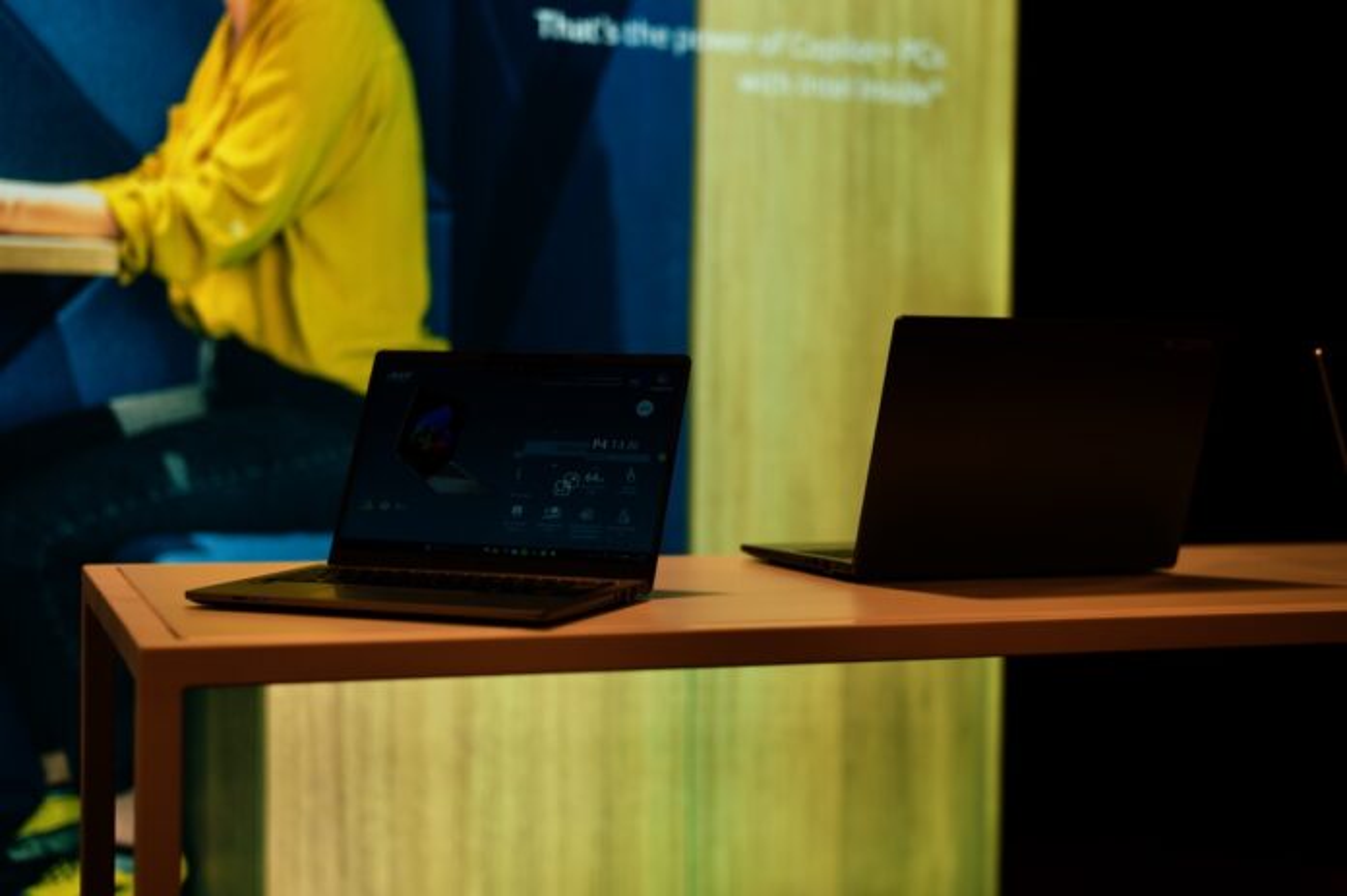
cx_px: 674
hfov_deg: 39.6
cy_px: 448
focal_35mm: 50
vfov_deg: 27.0
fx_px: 1869
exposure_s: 1/60
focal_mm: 50
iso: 250
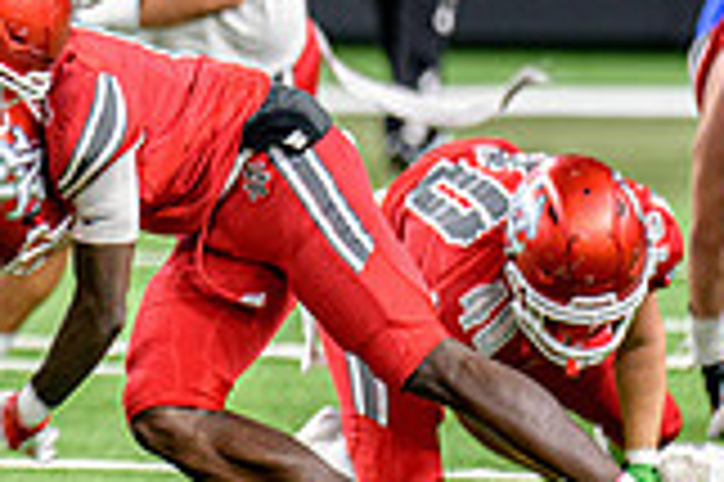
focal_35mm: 901
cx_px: -36
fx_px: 18101
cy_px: 119
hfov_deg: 2.3
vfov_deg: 1.5
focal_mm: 250
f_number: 2.8
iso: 1250
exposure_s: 1/400
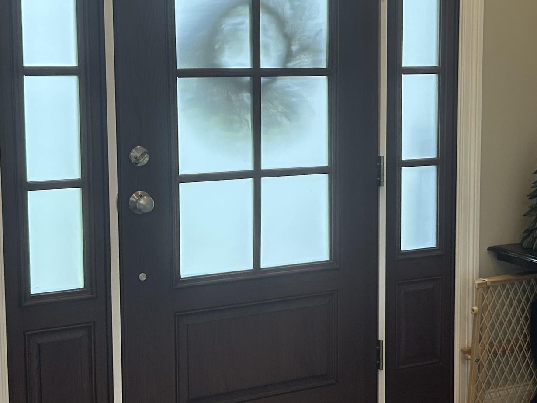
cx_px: 364
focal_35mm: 65
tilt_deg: -6.9
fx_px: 1008
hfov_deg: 29.6
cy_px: 165
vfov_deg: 22.6
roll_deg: -0.3
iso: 100
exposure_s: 1/120
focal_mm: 5.7
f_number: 1.5
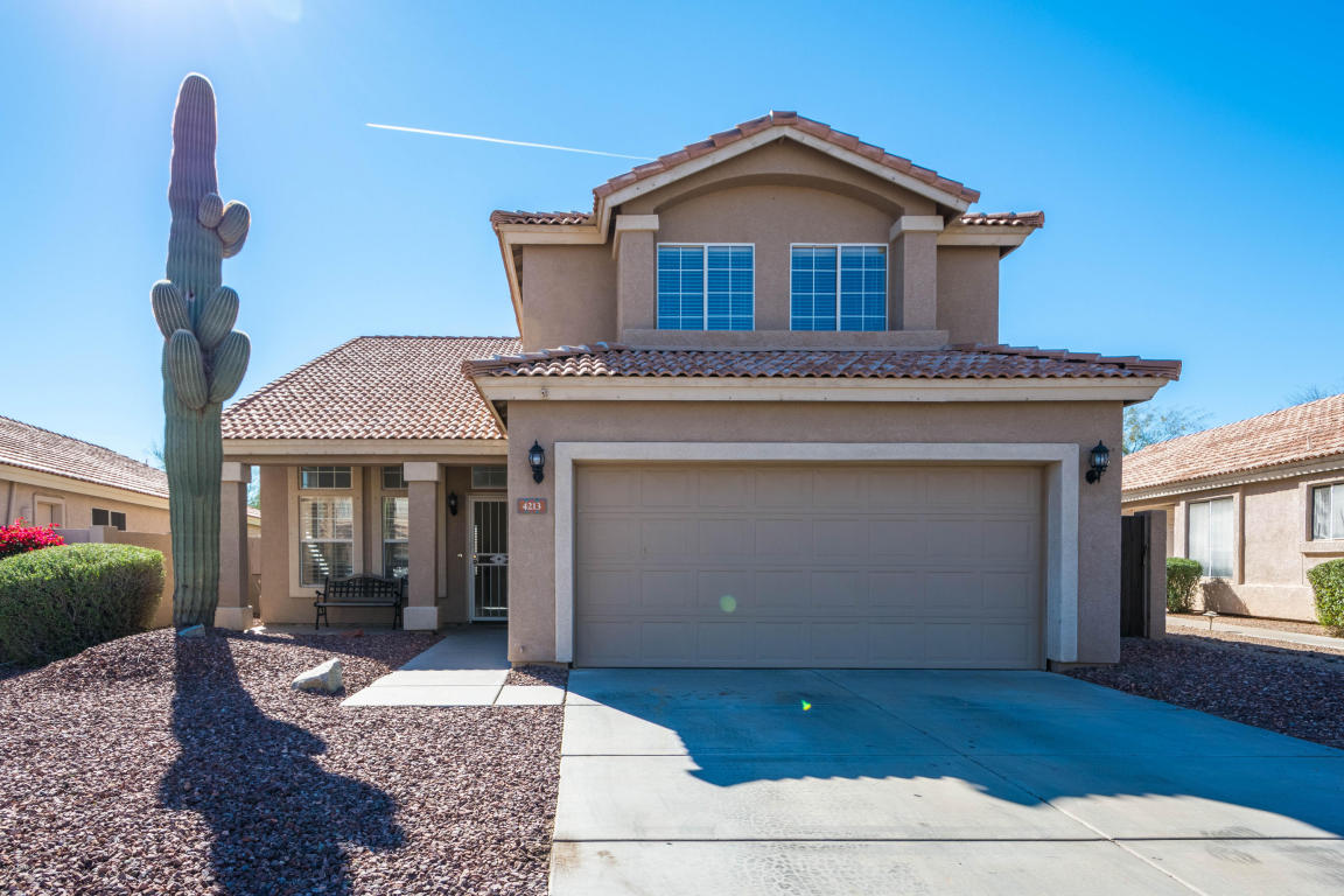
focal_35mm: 21
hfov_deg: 81.2
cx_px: 672
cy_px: 448
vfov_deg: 59.5
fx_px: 784
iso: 100
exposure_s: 1/1600
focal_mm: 14
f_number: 6.3
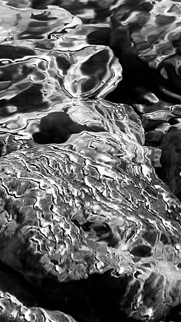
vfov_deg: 3.7
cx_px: 146
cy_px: 158
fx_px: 4963
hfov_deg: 2.1
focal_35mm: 581
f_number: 6.4
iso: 500
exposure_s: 1/400
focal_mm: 239.8
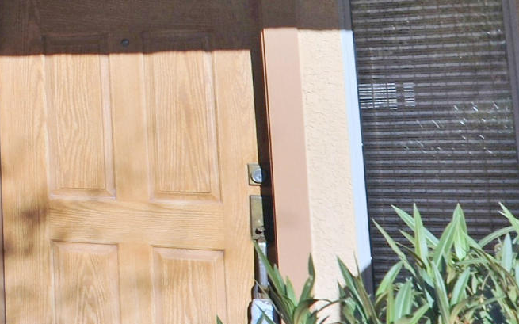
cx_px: -457
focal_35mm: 84
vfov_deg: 14.9
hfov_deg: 18.4
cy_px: -97
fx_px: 1188
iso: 320
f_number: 13
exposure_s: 1/320
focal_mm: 18
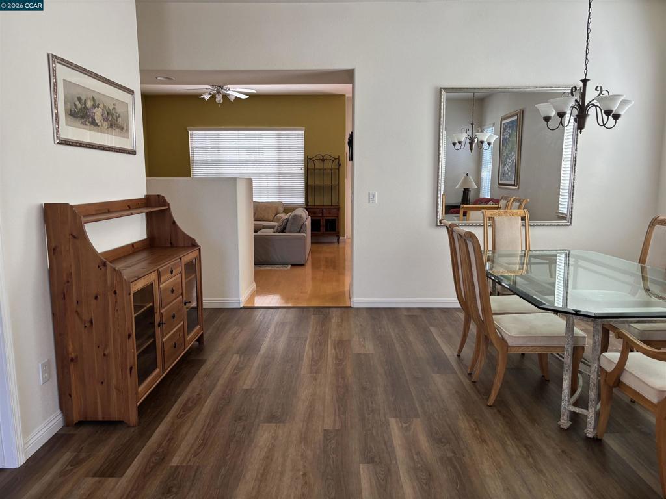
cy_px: 250
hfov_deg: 67.3
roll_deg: -0.1
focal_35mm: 26
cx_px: 333
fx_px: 500
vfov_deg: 53.1
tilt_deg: -7.9
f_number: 1.6
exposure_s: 1/120
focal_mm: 5.96
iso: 100
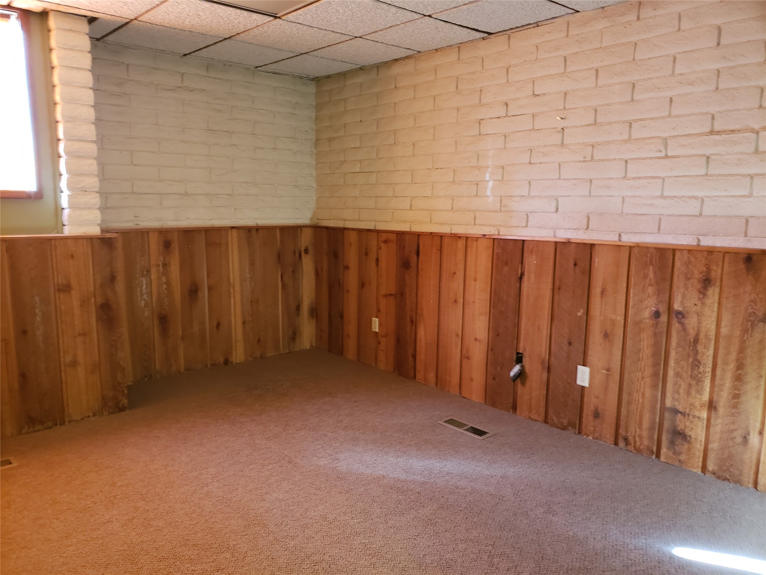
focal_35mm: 26
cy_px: 288
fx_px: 575
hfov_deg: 67.3
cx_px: 383
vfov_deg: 53.1
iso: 320
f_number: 2.4
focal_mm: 4.3
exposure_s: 1/10
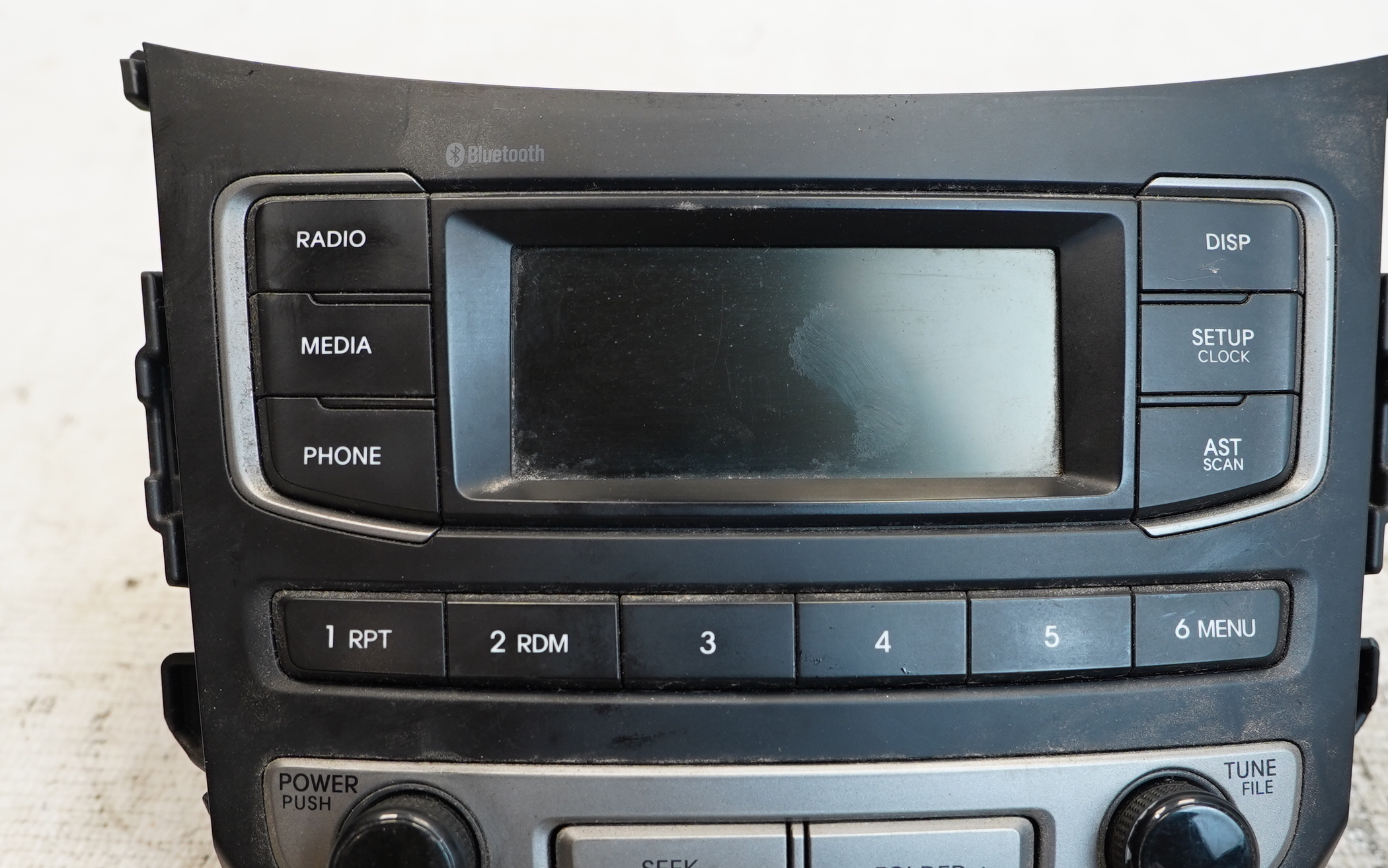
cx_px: 767
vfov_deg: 36.2
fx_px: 1324
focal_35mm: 35
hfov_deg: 55.2
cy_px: 510
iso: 320
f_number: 4
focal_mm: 16
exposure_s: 1/60
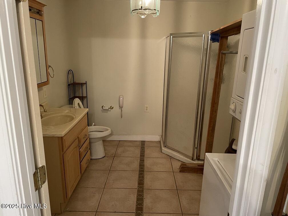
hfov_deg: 67.3
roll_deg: -0.8
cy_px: 108
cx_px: 144
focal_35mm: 26
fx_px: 216
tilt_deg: -13.4
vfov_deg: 53.1
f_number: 1.6
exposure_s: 1/60
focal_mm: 4.2
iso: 320
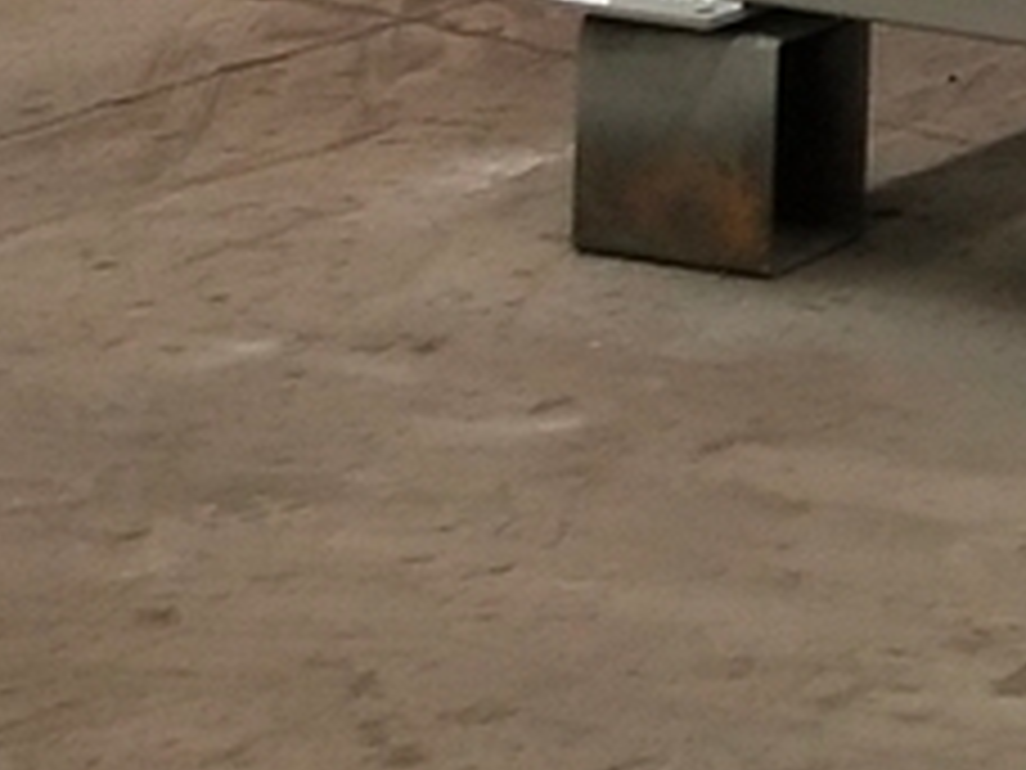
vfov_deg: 8.4
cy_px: -1202
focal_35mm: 158
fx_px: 4683
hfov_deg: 10.9
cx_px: 2331
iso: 329
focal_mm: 3.95
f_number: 1.8
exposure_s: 1/50
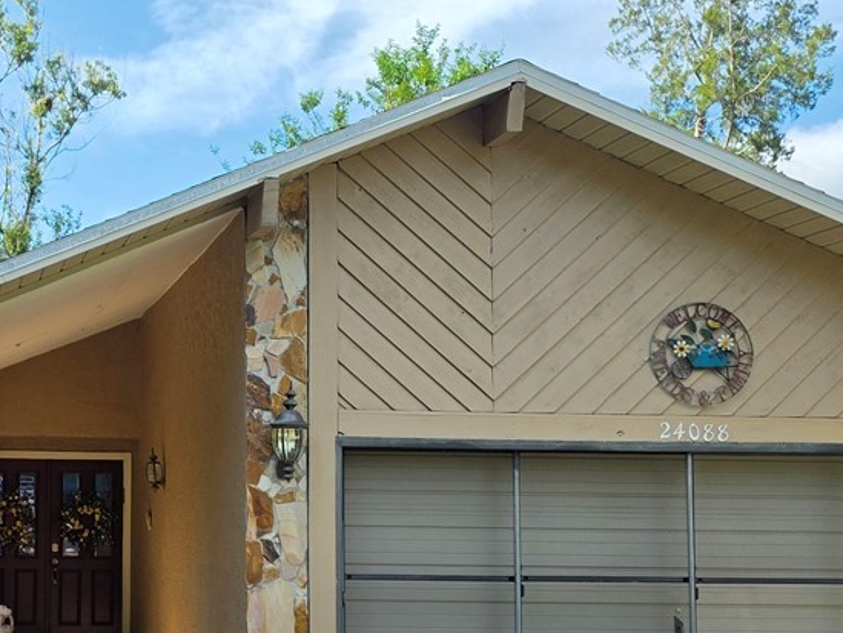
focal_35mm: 67
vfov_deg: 21.8
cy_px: 426
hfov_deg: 27.9
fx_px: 1632
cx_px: 86
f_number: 1.7
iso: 80
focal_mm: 6.3
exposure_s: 1/2737
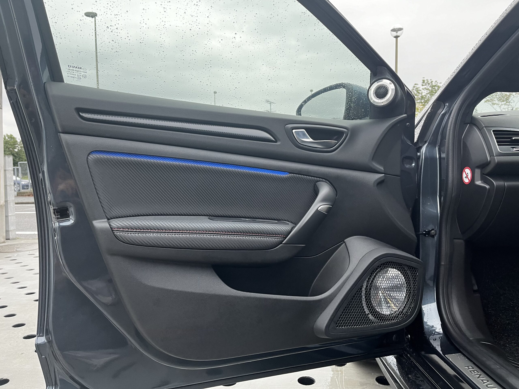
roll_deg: +1.1
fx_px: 390
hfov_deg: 67.3
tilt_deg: -3.1
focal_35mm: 26
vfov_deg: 53.1
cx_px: 260
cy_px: 194
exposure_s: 1/91
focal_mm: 5.1
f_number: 1.6
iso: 125
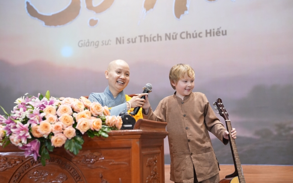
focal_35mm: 61
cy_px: 97
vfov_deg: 21.3
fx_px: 487
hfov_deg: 33.5
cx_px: 146
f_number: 2.8
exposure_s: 1/200
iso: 3200
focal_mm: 59
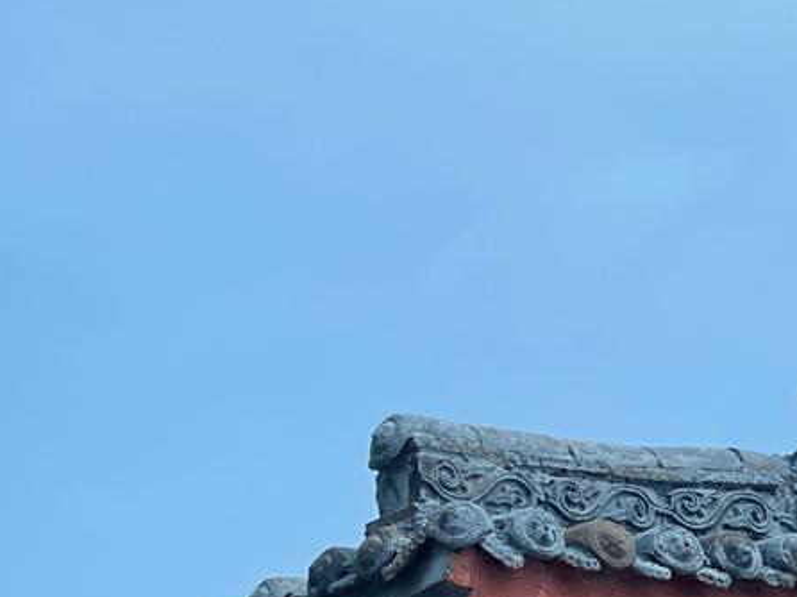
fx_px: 5960
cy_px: 828
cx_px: 21
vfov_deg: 5.7
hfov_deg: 7.6
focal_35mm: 259
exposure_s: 1/178
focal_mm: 9
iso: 32
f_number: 2.8
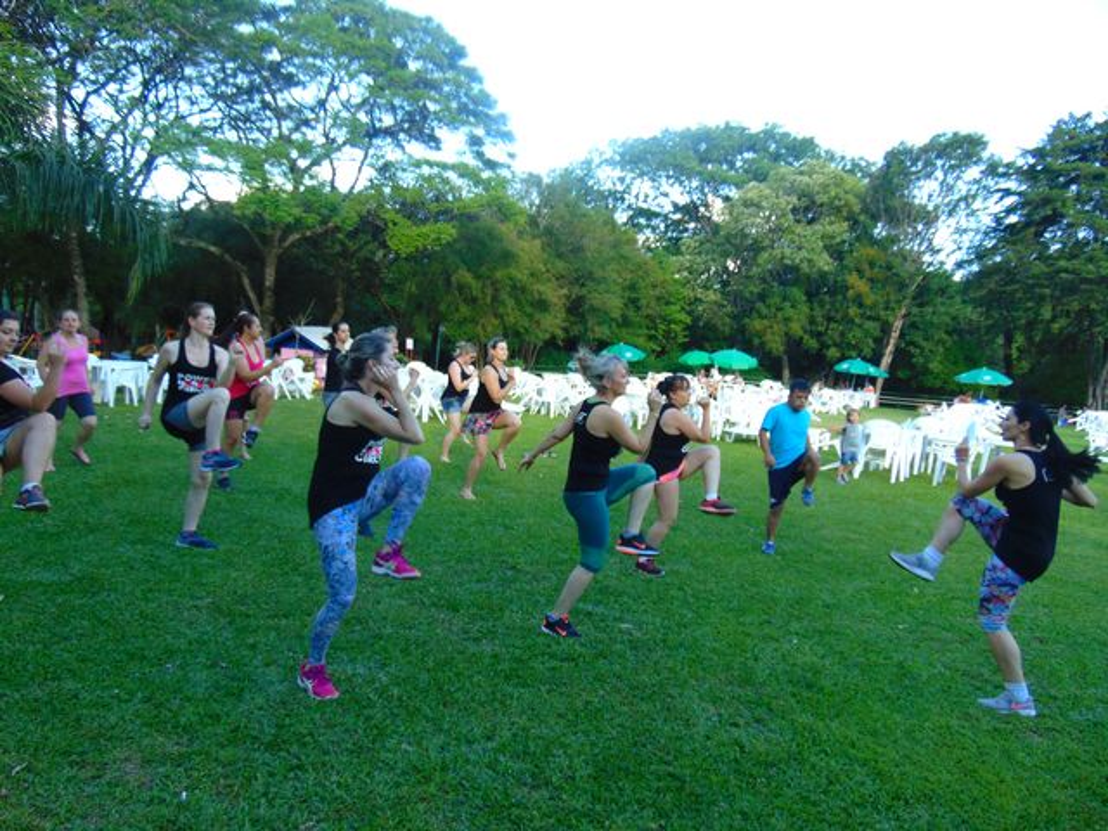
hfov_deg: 69.4
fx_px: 800
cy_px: 416
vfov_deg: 54.9
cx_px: 554
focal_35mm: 25
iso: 80
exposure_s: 1/125
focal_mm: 4.5
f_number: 3
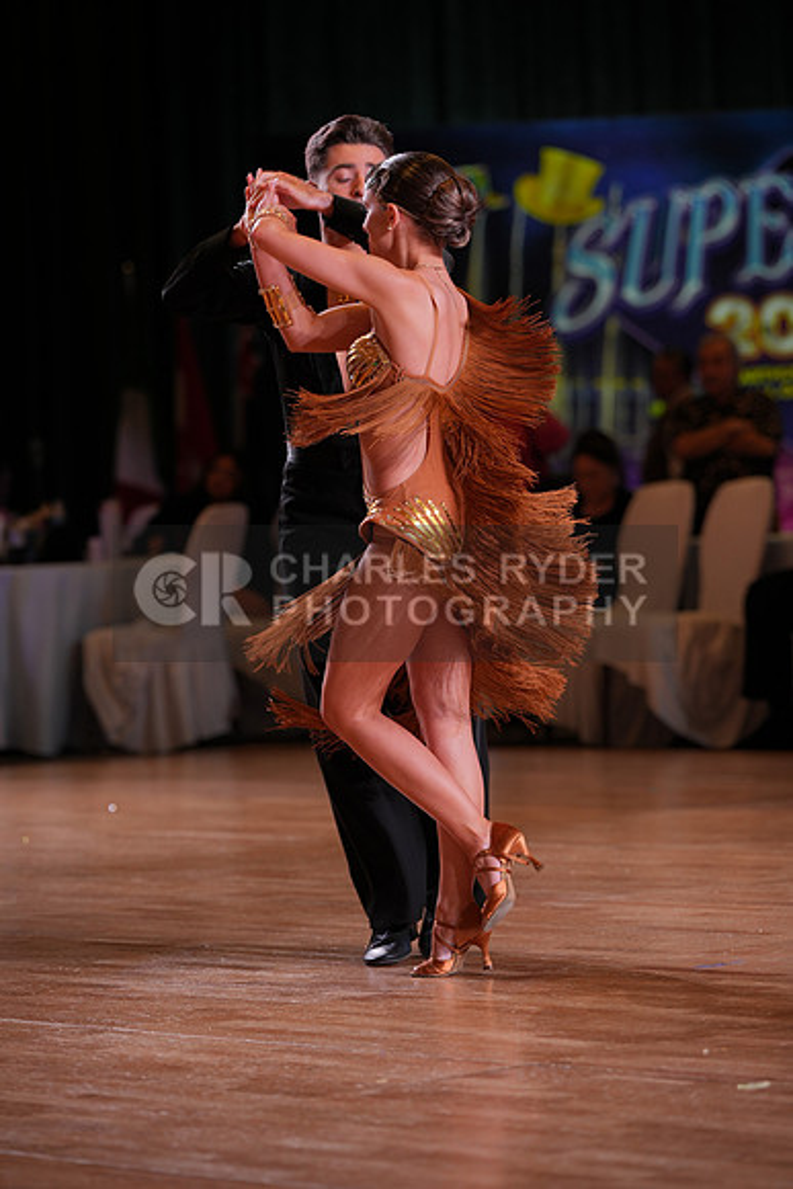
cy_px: 594
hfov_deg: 9.5
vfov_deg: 14.2
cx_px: 396
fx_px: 4788
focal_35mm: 145
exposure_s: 1/400
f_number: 3.5
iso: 500
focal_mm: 145
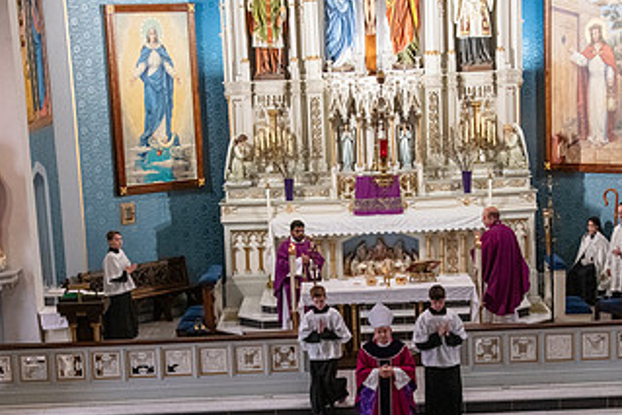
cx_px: 347
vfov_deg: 13.6
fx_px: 1728
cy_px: 365
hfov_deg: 20.4
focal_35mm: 100
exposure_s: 1/80
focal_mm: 55
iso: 4000
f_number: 9
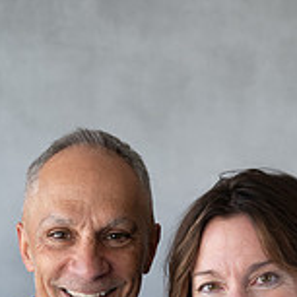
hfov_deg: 11.6
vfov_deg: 11.4
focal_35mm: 150
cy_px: 342
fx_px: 1456
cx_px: 190
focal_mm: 60
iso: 640
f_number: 5
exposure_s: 1/80
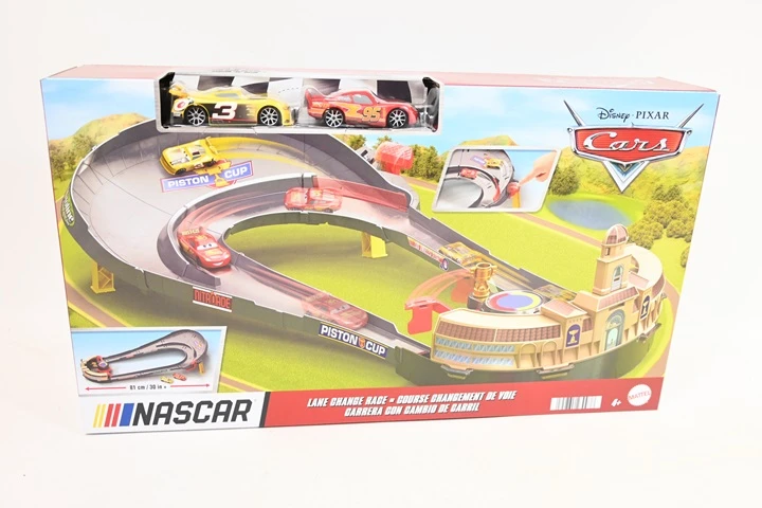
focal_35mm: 34
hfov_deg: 56.1
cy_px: 254
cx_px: 381
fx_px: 714
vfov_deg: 39.1
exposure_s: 1/125
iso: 640
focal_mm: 22.5
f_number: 4
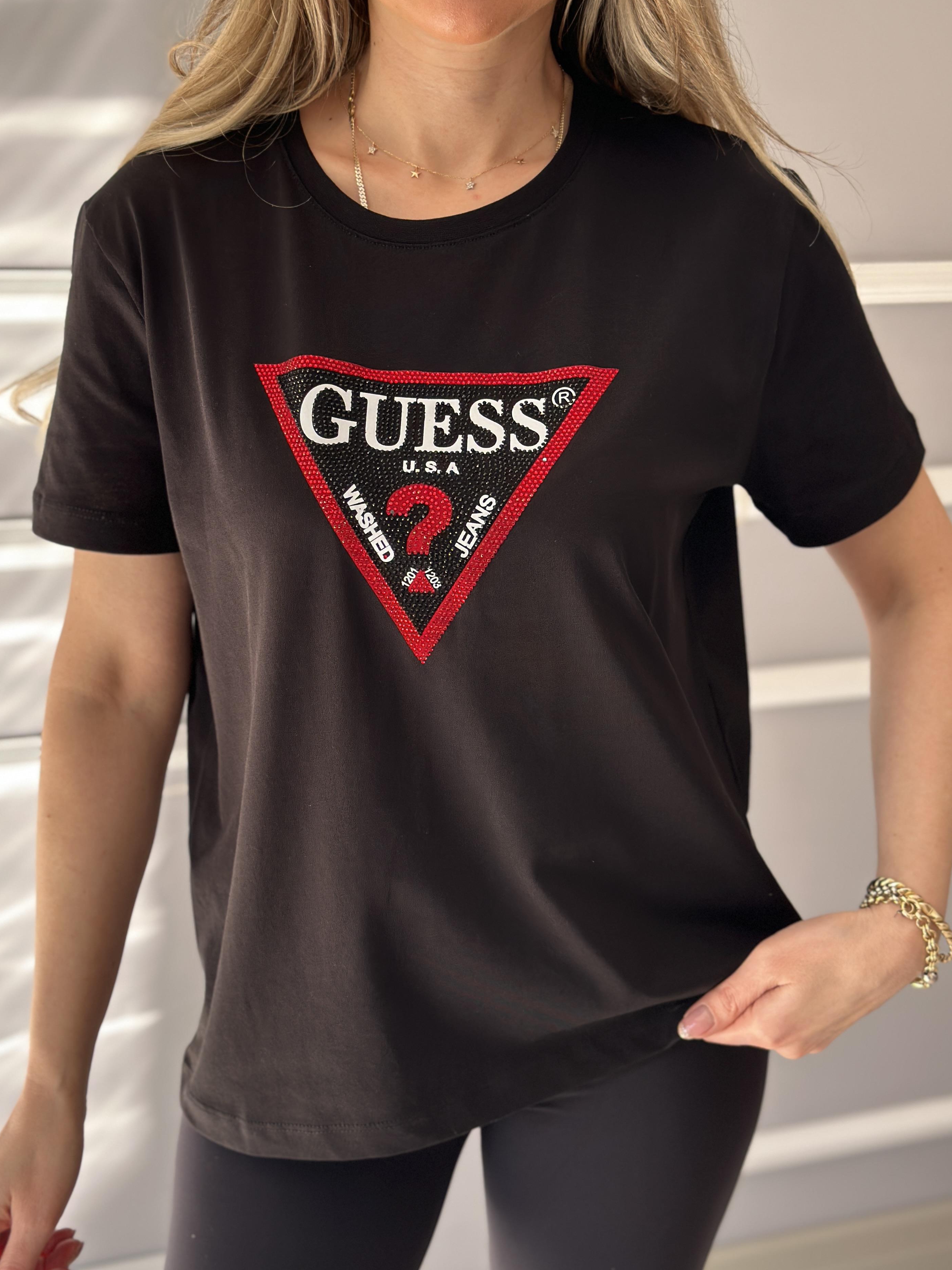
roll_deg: -1.1
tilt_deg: -14.6
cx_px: 470
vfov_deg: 36.8
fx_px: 1907
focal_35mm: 52
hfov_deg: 28.0
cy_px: 615
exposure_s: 1/172
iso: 100
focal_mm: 6.86
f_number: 1.78
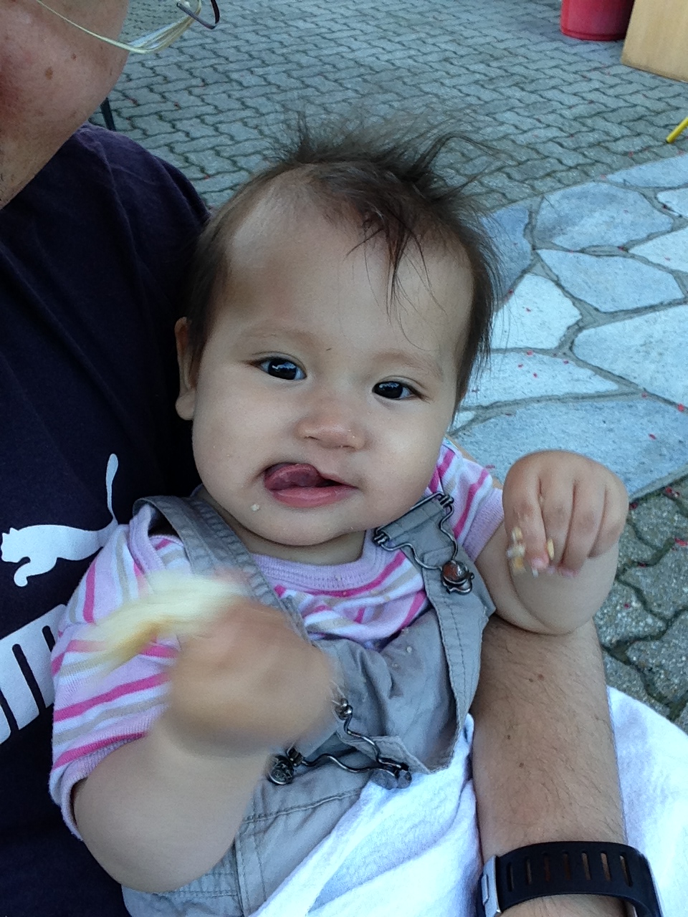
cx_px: 344
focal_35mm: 35
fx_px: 928
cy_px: 458
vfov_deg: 52.6
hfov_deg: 40.7
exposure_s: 1/40
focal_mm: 2.18
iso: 32
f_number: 2.4
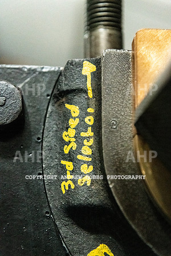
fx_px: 499
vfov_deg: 28.8
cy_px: 128
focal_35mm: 70
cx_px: 86
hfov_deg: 19.5
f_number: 5
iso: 8000
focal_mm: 70
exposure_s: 1/160
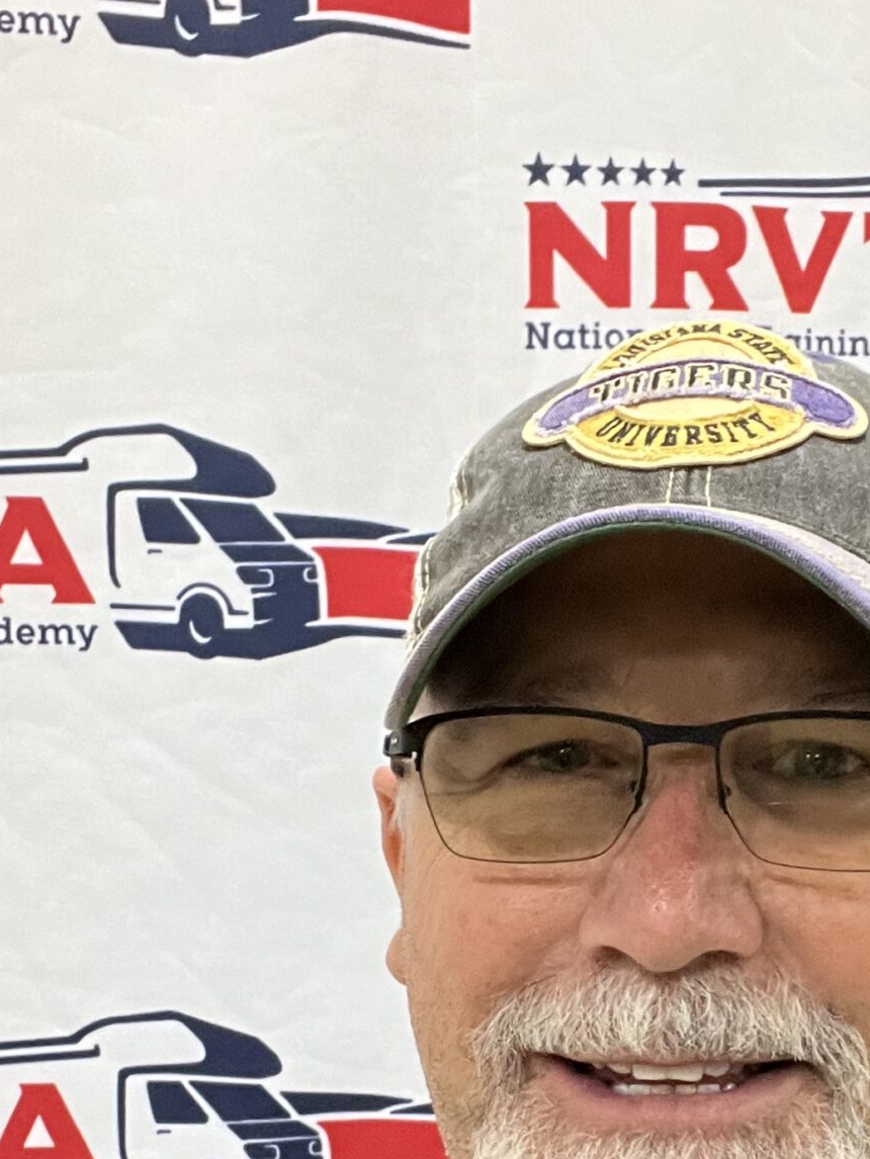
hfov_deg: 21.9
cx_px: 489
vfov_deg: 28.3
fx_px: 2244
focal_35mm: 67
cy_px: 943
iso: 320
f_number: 2.2
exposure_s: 1/40
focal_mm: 2.71
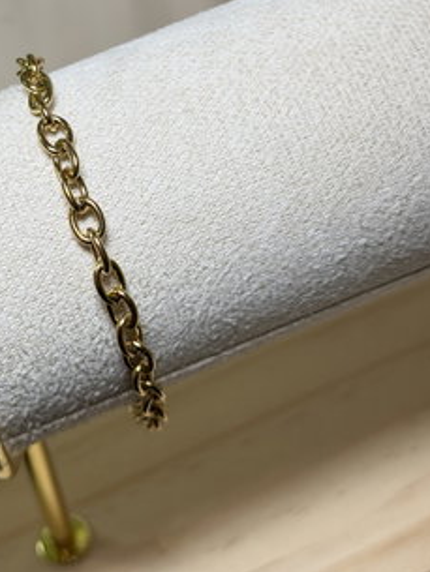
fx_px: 1390
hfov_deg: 17.4
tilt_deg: -45.4
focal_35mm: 84
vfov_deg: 23.1
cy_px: 151
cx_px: 64
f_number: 1.78
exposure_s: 1/100
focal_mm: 6.76
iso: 50
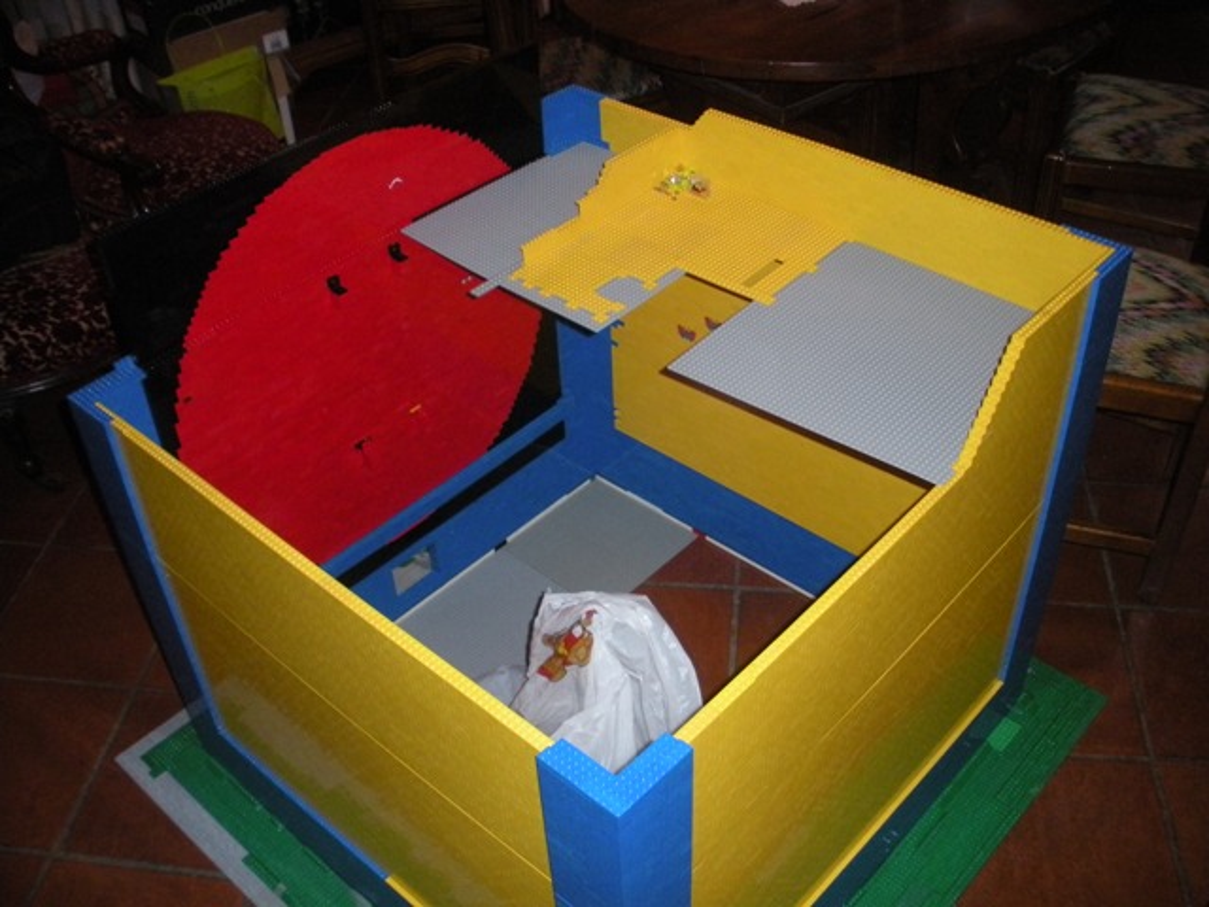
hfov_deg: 52.6
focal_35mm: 35
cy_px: 454
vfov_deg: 40.7
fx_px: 1222
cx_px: 604
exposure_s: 1/60
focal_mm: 6.3
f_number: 3.5
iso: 400
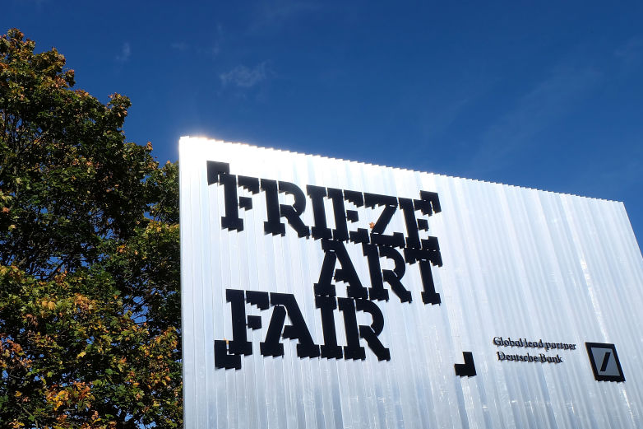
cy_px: 215
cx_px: 245
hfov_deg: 50.2
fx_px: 679
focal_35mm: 38
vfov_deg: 35.0
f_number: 14
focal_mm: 19.2
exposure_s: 1/450
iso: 400
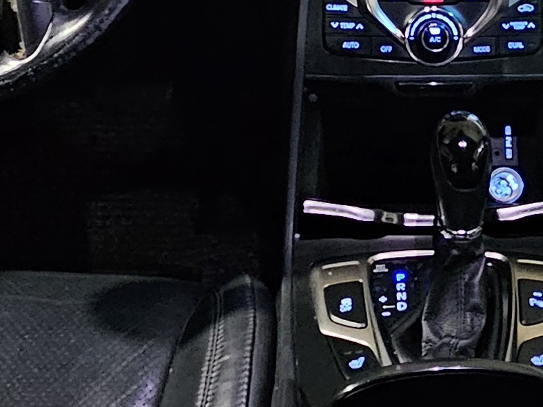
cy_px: -84
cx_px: 399
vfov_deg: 20.7
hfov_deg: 29.0
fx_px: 1035
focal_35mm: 66
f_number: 2.2
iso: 800
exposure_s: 1/24
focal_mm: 2.2
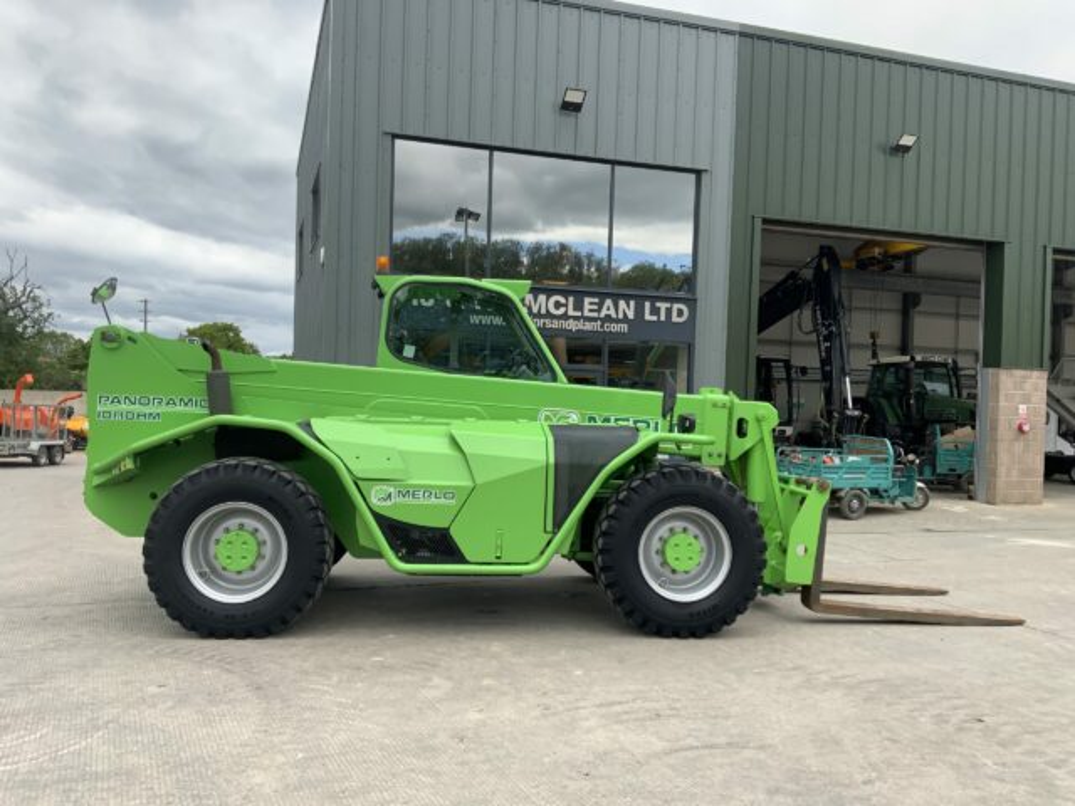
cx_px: 538
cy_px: 403
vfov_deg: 48.2
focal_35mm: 29
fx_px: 901
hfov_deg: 61.7
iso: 16
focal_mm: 3
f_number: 1.8
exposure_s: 1/514
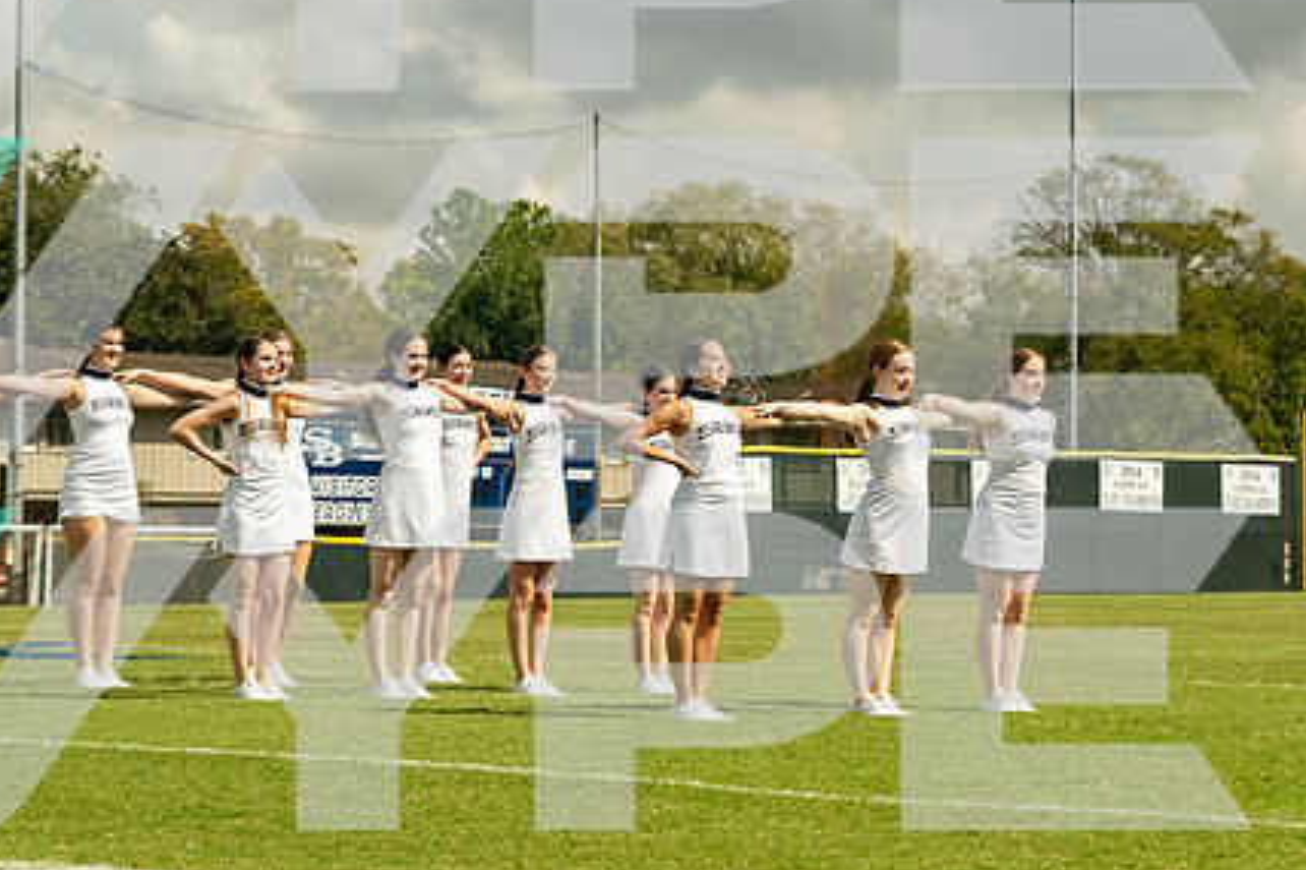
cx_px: 635
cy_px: 482
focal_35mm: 126
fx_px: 4569
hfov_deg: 16.3
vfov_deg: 10.9
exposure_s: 1/800
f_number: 3.5
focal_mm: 62
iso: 800
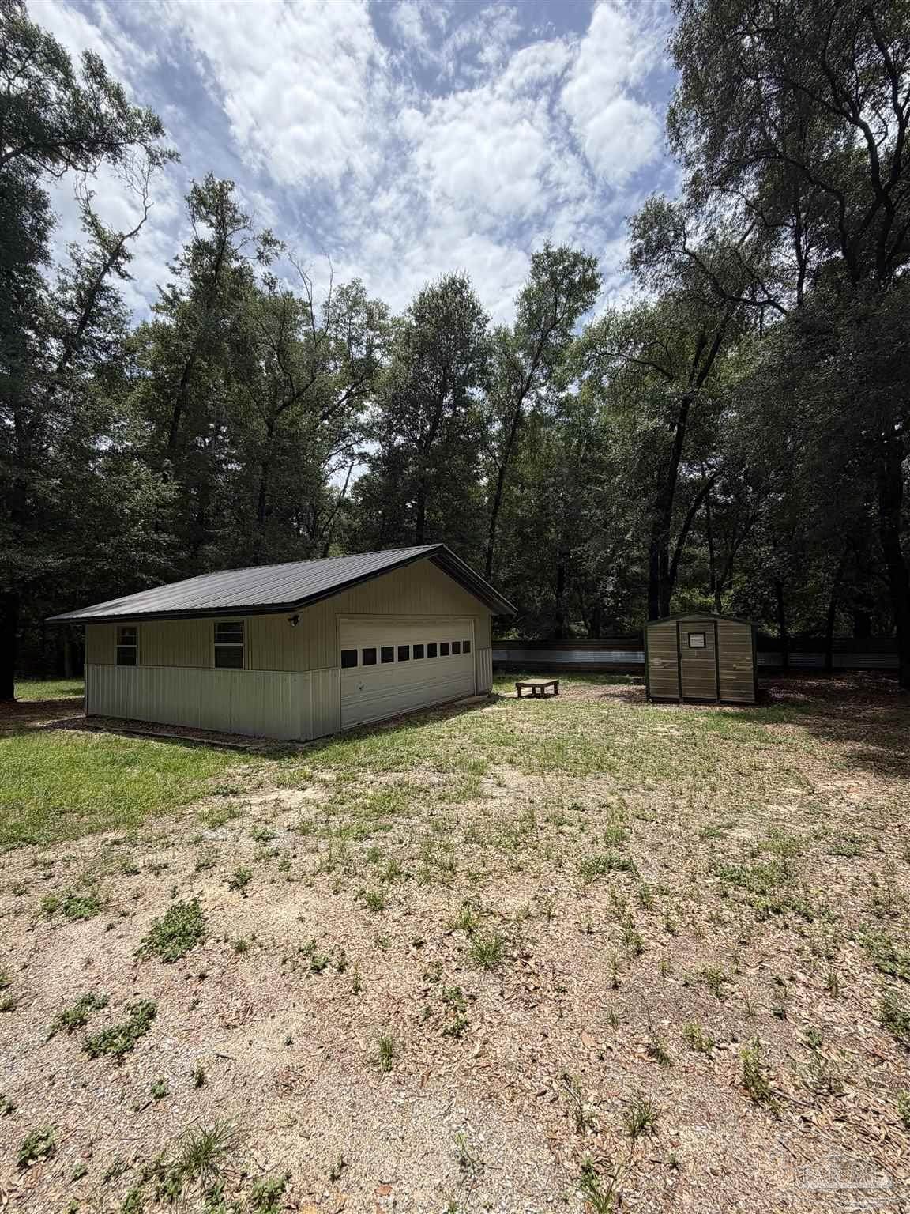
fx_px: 491
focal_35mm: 14
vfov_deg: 102.1
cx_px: 455
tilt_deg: +1.5
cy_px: 607
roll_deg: +2.2
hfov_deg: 85.7
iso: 25
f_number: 2.2
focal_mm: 2.22
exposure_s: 1/1087
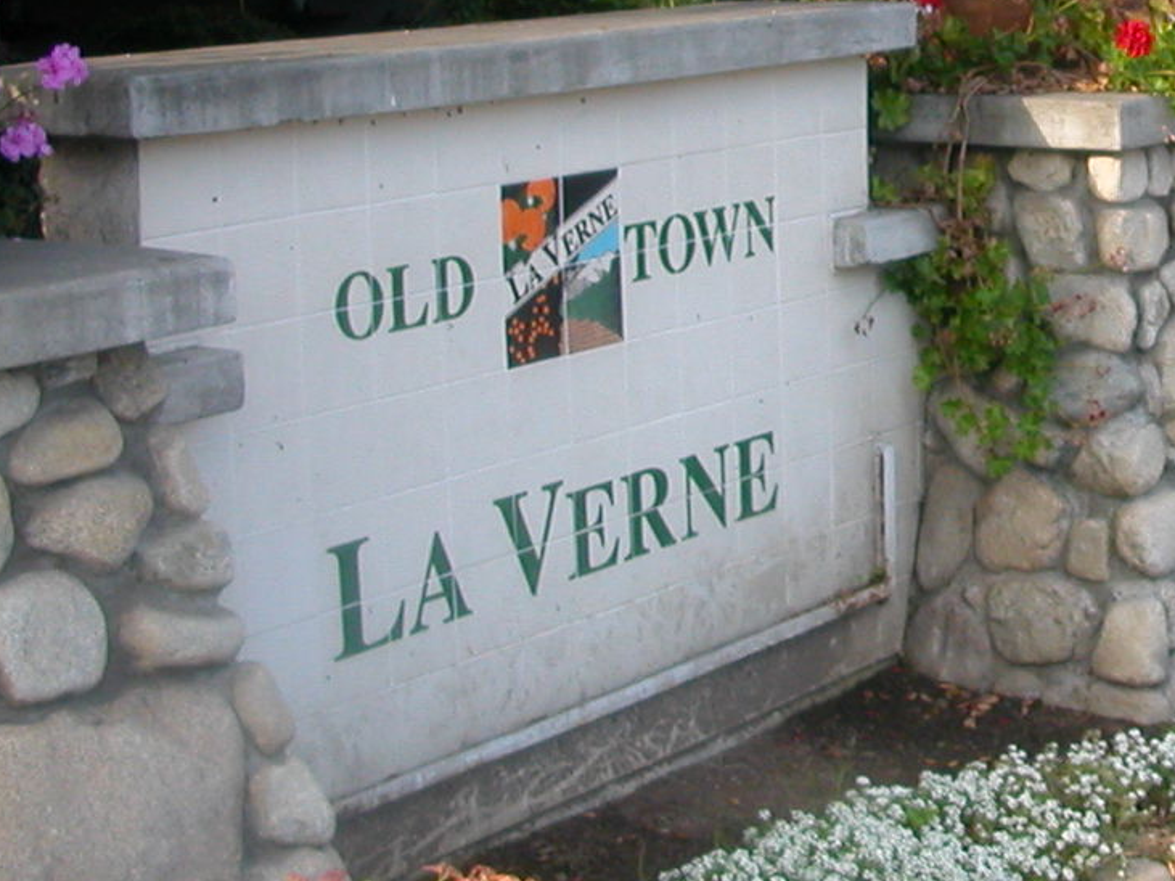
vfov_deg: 18.1
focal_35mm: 81
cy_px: 199
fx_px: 2749
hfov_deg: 23.2
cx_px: 1149
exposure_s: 1/165
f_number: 2.7
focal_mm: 5.6
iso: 100
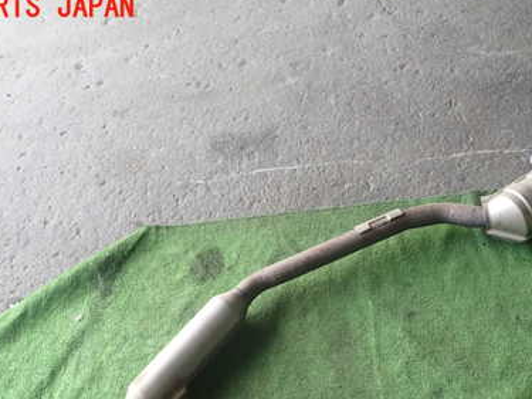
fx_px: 615
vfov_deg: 35.0
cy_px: 310
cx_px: 302
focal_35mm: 40
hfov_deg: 46.7
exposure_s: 1/60
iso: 100
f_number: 2
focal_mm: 4.5
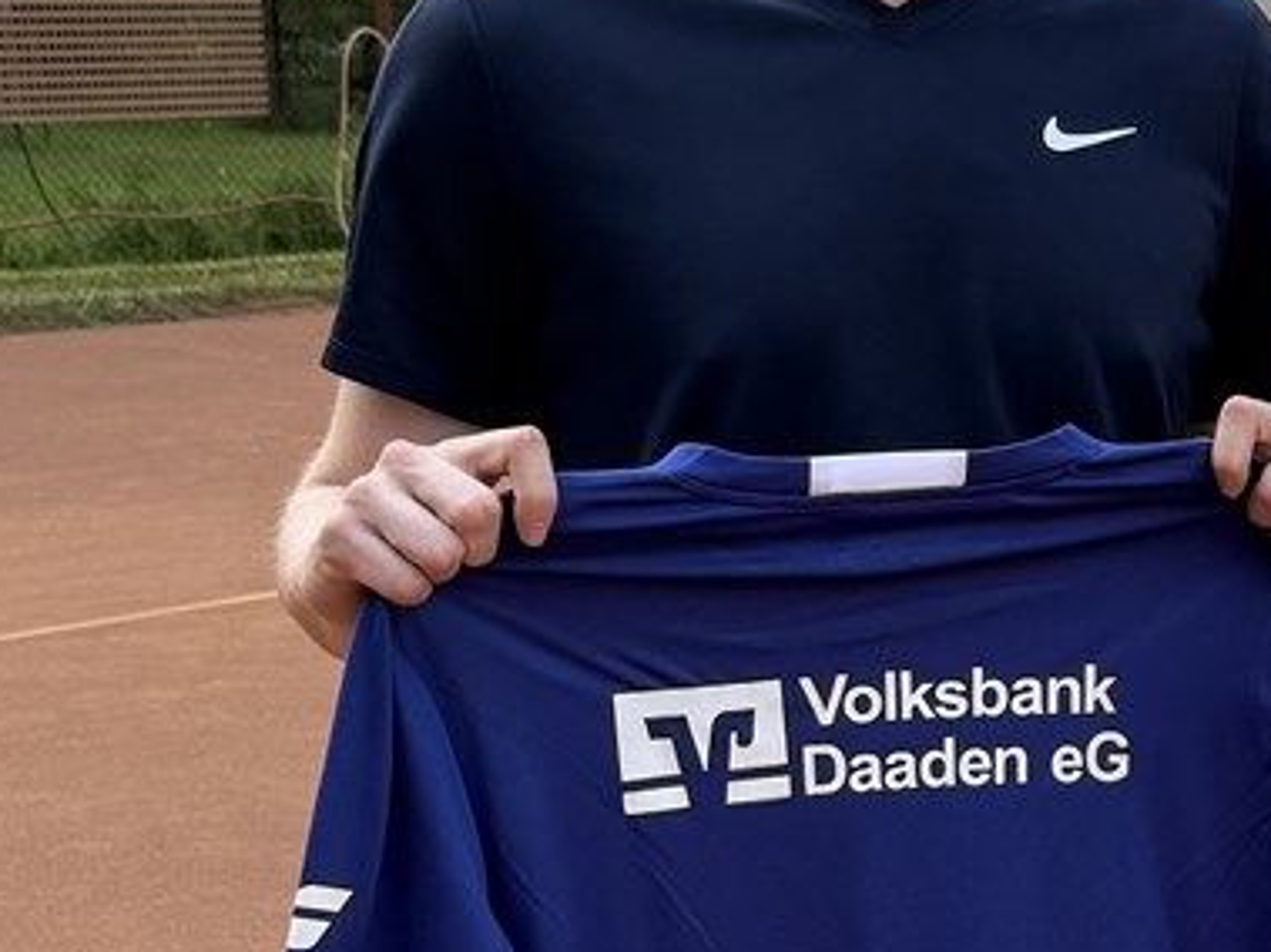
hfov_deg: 23.8
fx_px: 2790
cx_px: 1455
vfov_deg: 19.2
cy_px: 761
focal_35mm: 76
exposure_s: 1/1437
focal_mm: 6.76
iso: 100
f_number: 1.78
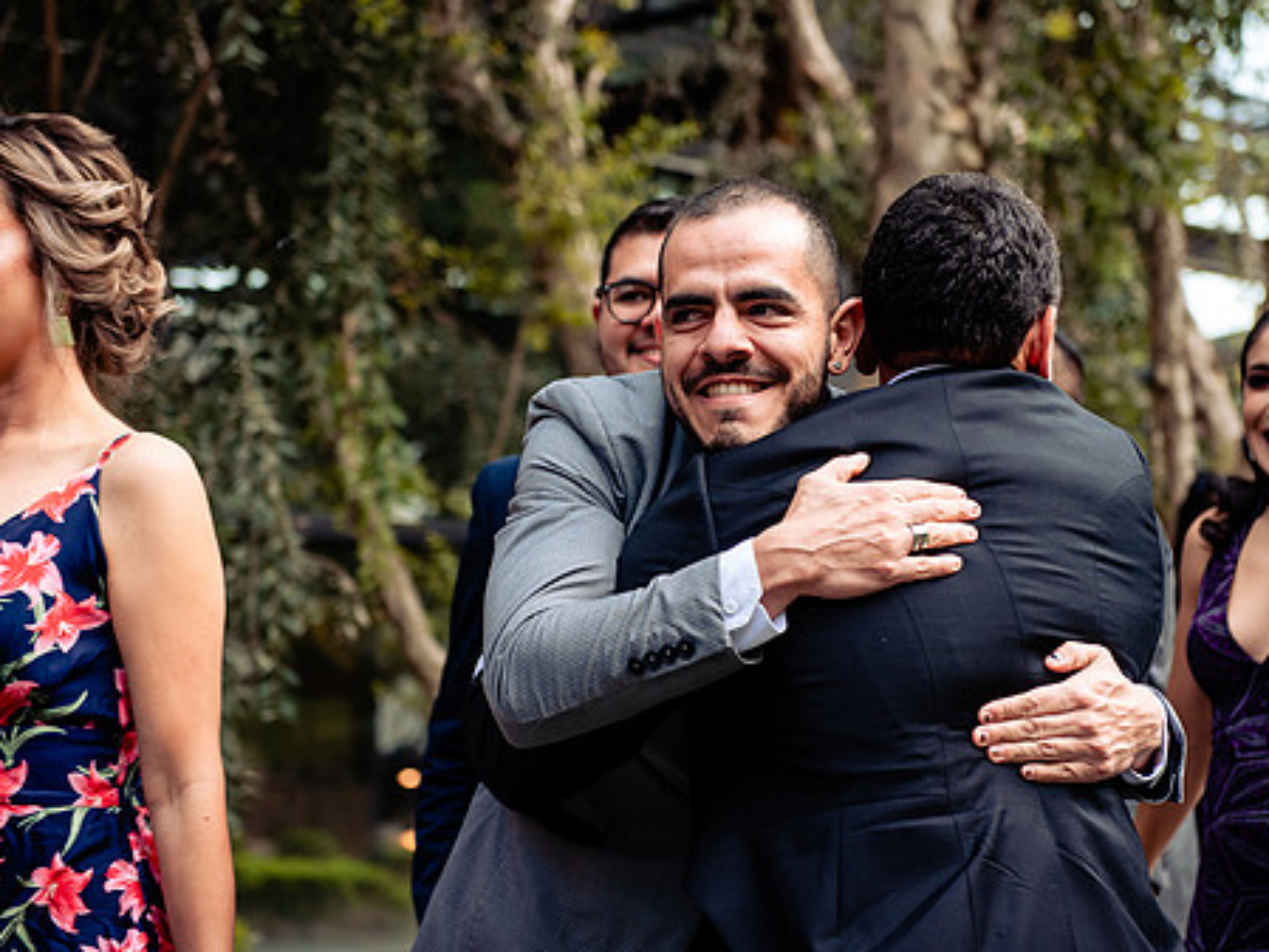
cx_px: 718
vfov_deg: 17.0
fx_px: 3190
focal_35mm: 87
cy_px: 442
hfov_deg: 22.5
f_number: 3.5
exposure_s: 1/125
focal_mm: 70
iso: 500
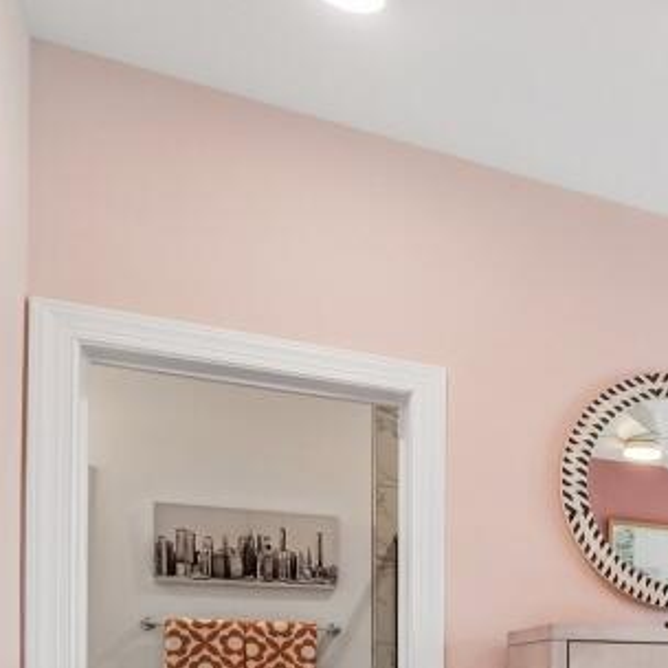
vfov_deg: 34.9
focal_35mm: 43
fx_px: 939
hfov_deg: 29.5
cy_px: 695
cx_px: 914
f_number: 8
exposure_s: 1/30
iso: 250
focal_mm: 10
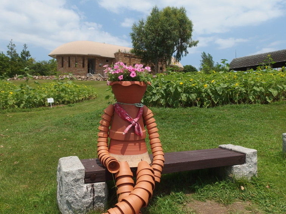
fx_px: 231
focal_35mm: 28
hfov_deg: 63.5
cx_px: 142
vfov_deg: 49.7
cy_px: 103
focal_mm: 4.7
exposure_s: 1/800
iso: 100
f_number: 5.6
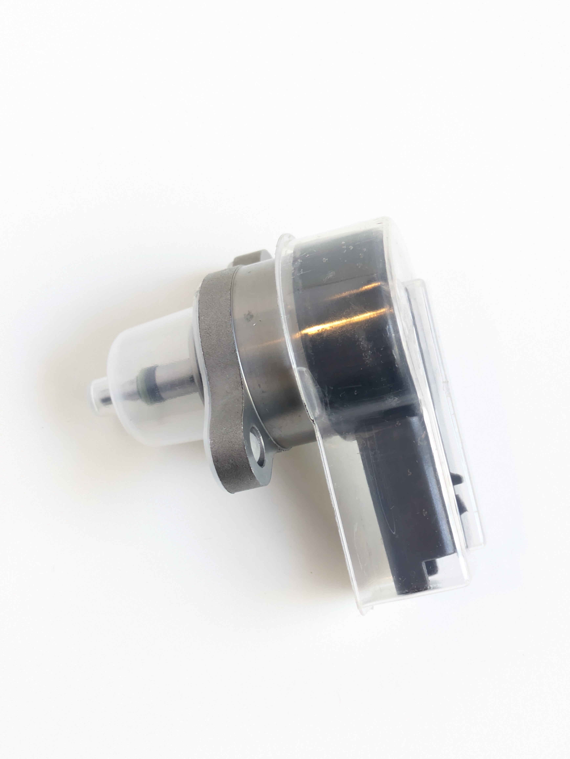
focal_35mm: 51
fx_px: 1119
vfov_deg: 37.5
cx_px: 285
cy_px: 380
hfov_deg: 28.6
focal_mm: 5.43
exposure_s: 1/50
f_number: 1.89
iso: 368
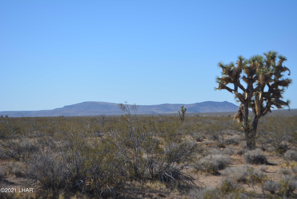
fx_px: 681
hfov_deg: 24.6
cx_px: 148
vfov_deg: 16.6
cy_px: 100
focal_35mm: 82
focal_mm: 55
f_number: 7.1
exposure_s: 1/1600
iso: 400
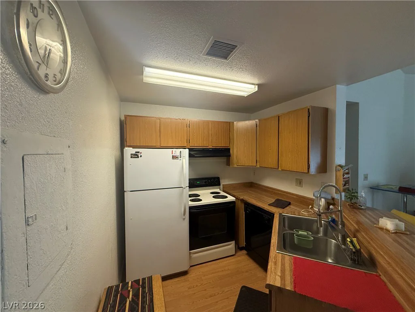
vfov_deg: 85.7
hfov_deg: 102.1
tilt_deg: -0.9
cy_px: 156
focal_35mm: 14
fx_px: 168
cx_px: 208
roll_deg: +0.4
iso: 320
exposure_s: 1/120
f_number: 2.2
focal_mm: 2.22
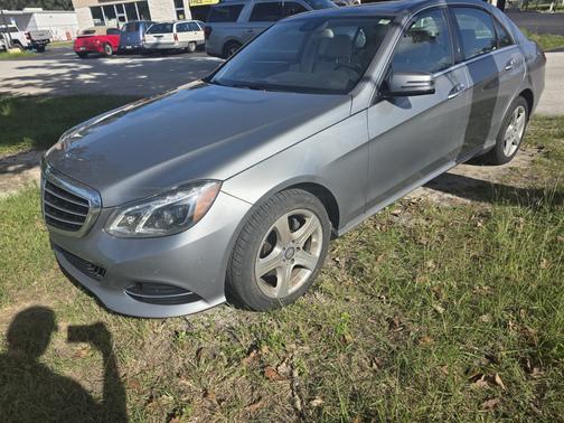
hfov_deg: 73.9
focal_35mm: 23
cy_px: 212
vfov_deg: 58.9
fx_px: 375
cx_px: 282
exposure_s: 1/4889
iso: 80
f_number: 1.7
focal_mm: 6.3
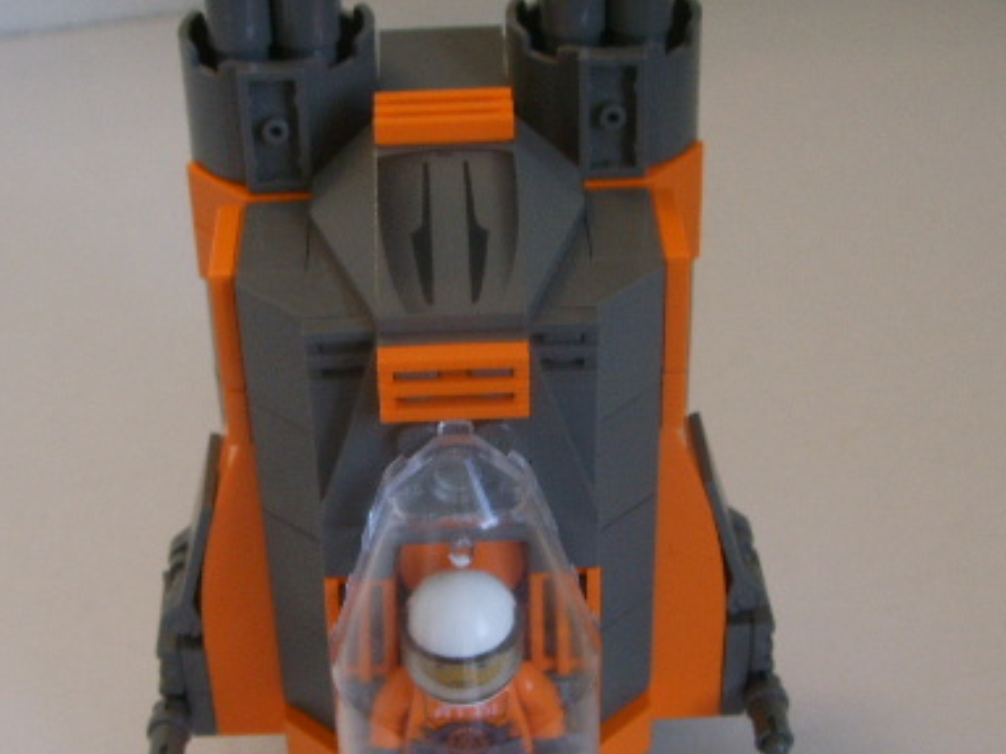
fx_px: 1889
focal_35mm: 65
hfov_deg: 29.8
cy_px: 482
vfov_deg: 22.5
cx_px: 451
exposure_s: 1/45
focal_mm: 6.6
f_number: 3.5
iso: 100
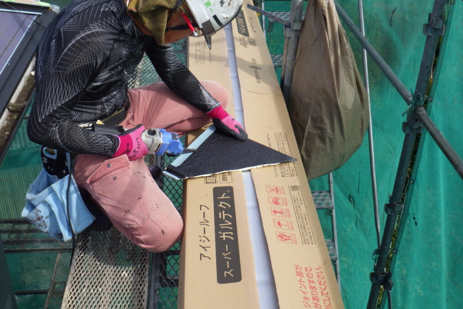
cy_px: 144
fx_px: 566
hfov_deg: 44.5
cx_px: 230
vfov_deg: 30.5
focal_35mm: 44
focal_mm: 7.5
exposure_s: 1/640
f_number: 5
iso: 125
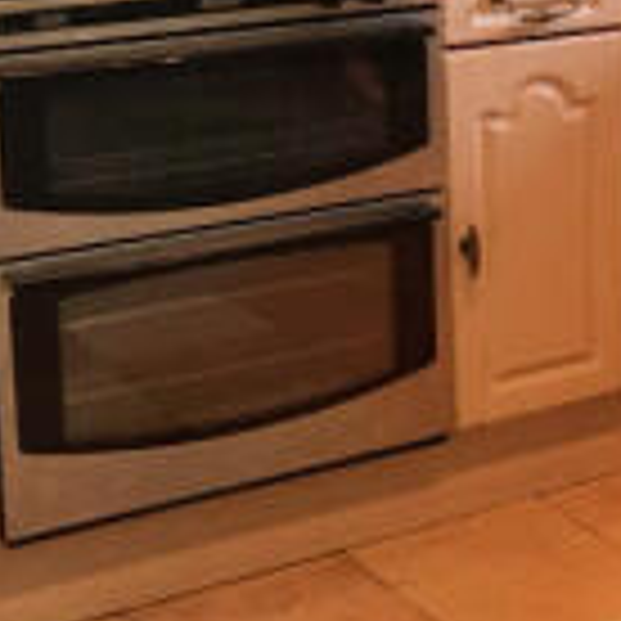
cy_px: 20
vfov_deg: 15.9
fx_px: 2192
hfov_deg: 14.1
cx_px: 1154
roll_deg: -1.3
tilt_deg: -11.3
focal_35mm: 108
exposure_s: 1/33
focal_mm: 4.15
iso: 125
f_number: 2.2
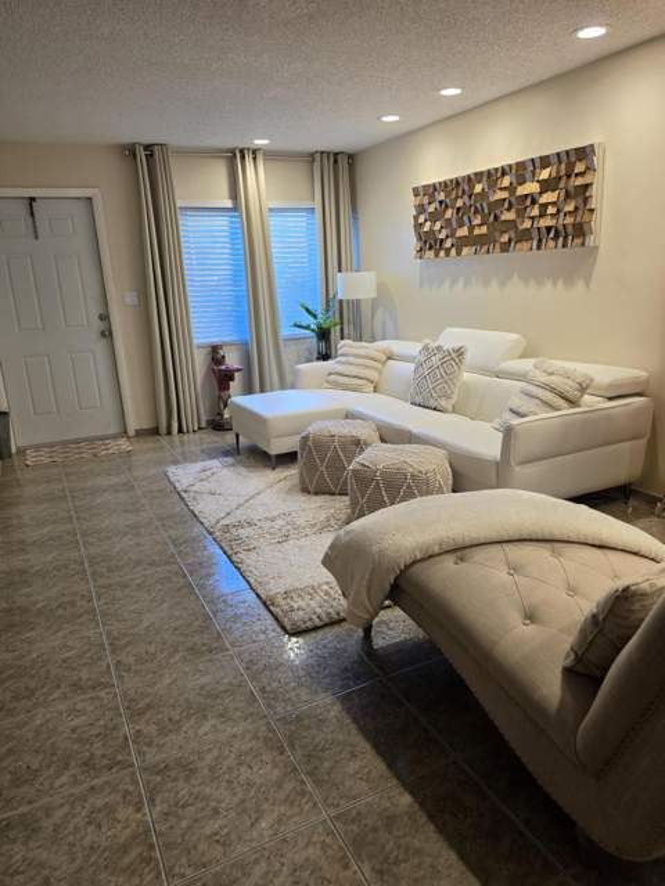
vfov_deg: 73.9
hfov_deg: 58.9
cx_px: 332
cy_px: 443
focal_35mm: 23
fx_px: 589
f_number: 1.4
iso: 100
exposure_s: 1/120
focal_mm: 6.5
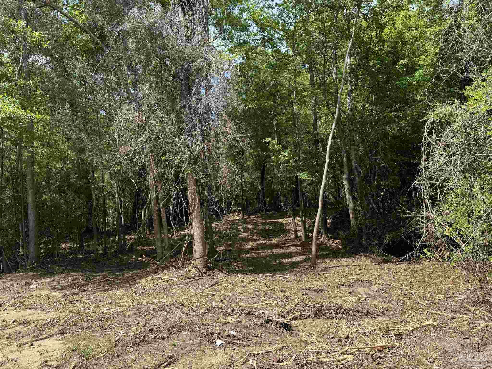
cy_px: 184
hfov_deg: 71.6
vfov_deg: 56.8
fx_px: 341
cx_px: 246
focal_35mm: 24
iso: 80
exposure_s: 1/1597
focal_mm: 6.76
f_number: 1.78
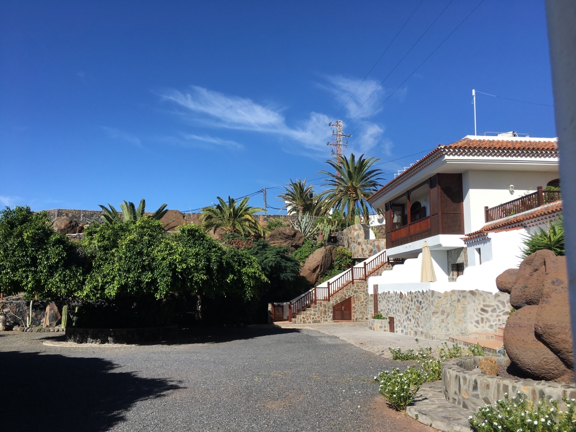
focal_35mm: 29
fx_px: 483
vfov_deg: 48.2
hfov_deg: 61.7
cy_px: 216
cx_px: 288
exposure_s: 1/1876
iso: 25
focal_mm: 4.15
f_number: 2.2
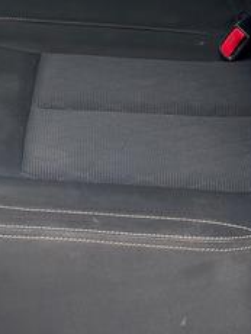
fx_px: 965
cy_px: -315
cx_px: 192
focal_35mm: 100
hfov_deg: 14.8
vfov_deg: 15.8
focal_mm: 6.76
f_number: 1.78
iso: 80
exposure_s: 1/303
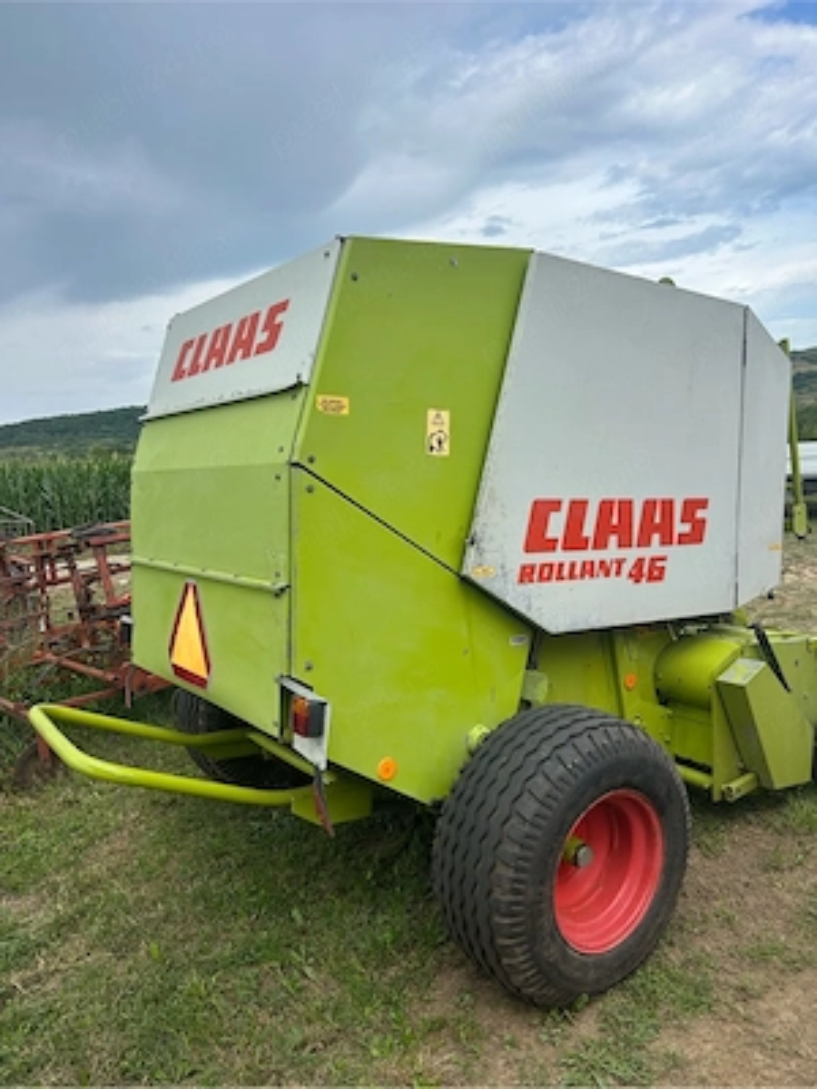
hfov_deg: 53.1
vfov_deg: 67.3
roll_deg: +8.5
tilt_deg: -6.4
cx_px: 408
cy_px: 544
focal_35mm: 26
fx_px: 818
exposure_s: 1/2008
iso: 50
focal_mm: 5.7
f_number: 1.5
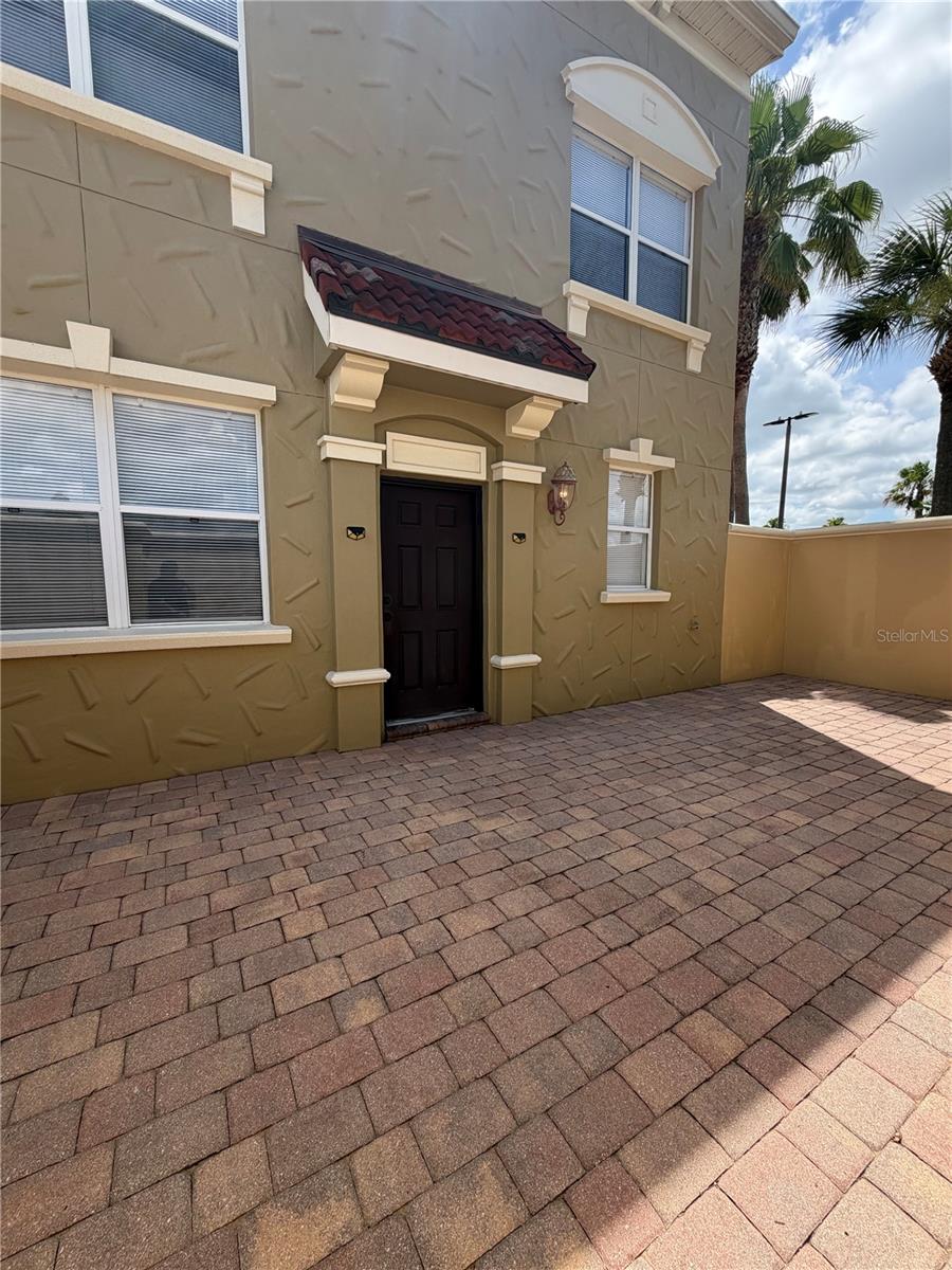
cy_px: 635
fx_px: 513
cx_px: 476
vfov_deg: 102.1
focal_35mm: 14
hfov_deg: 85.7
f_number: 2.2
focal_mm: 2.22
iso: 40
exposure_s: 1/734
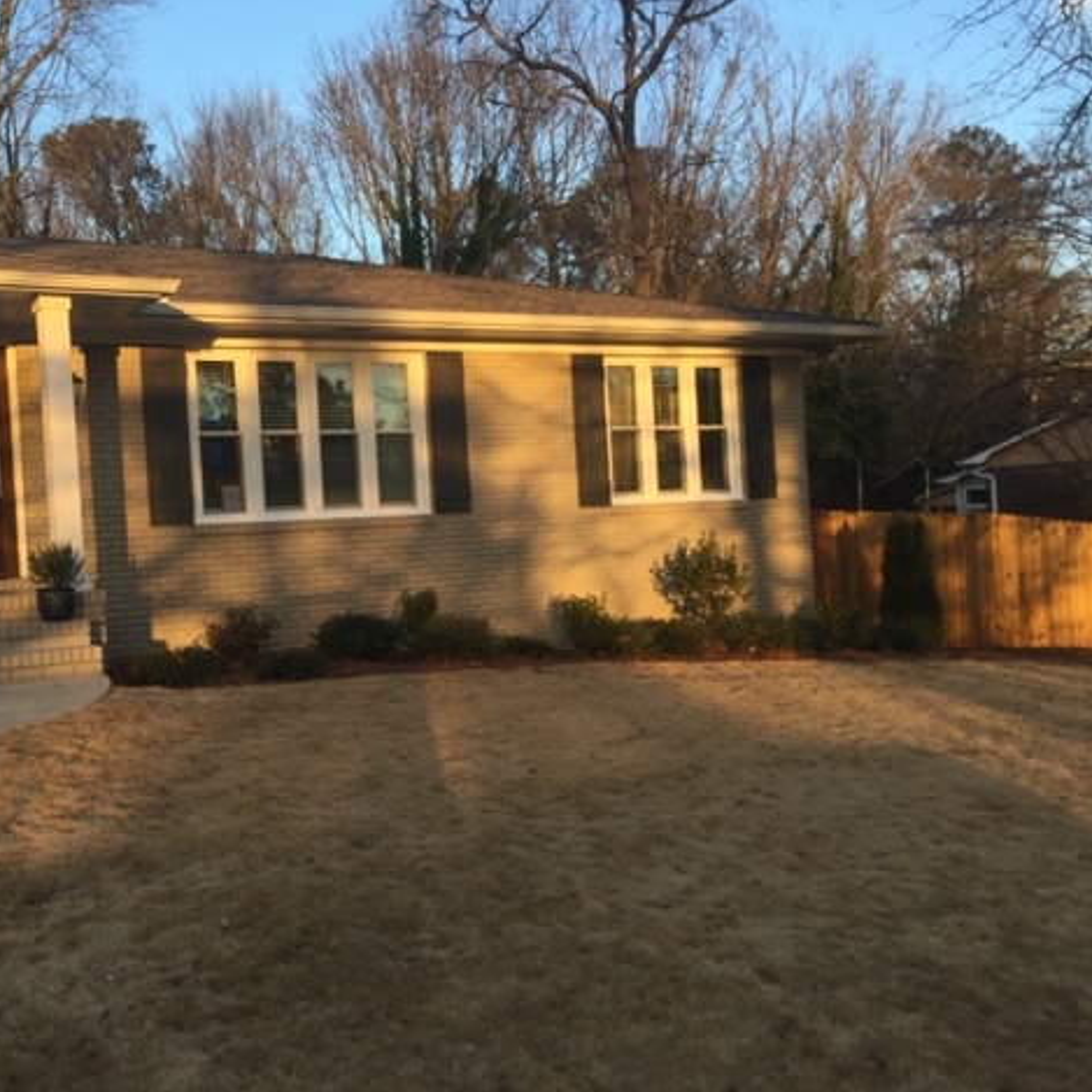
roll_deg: +1.7
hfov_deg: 46.4
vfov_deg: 47.2
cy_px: 536
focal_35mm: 35
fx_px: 1249
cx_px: 352
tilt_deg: -0.2
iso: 32
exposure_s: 1/255
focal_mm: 4.15
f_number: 2.2
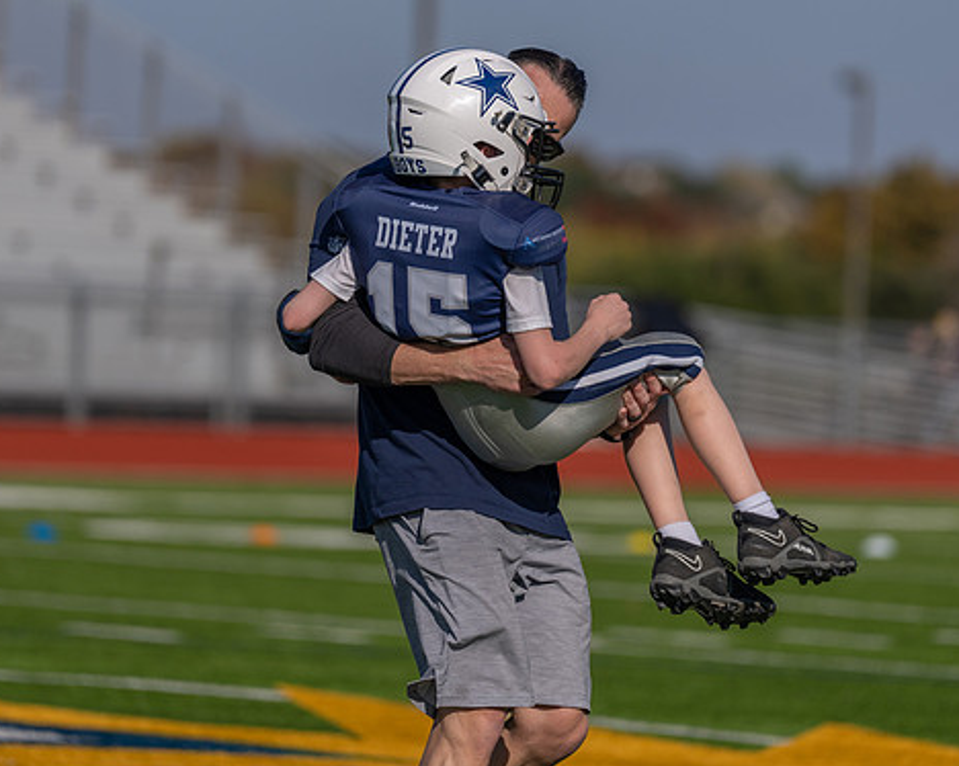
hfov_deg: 6.5
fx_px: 8455
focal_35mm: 298
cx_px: 448
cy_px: 281
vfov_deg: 5.2
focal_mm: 200
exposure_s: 1/5000
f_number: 3.2
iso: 160
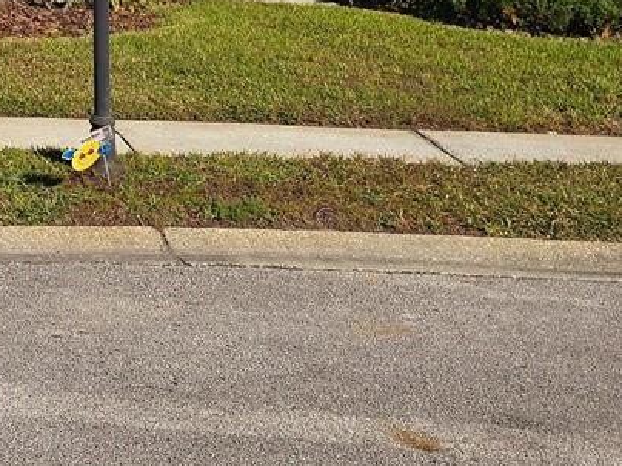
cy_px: -318
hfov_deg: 19.9
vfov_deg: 14.6
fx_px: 1635
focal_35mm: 91
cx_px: -165
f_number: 1.7
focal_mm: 6.3
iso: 12
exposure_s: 1/1358
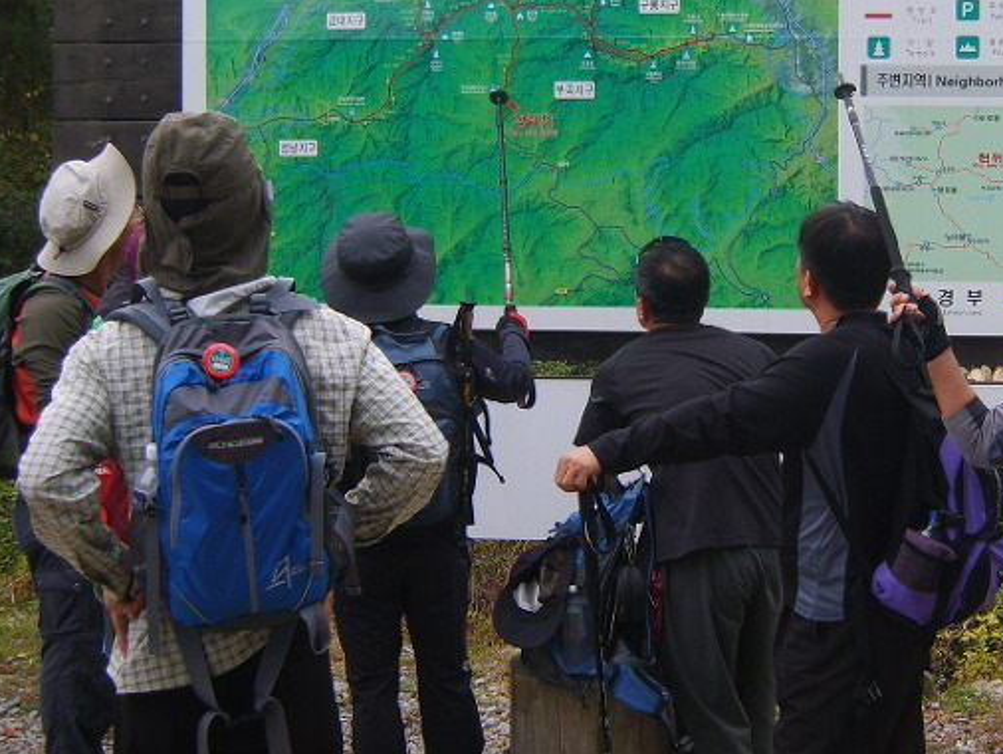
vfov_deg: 22.6
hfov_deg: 29.4
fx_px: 1884
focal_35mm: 65
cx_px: 722
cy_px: 285
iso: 50
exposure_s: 1/350
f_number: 2.8
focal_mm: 7.4
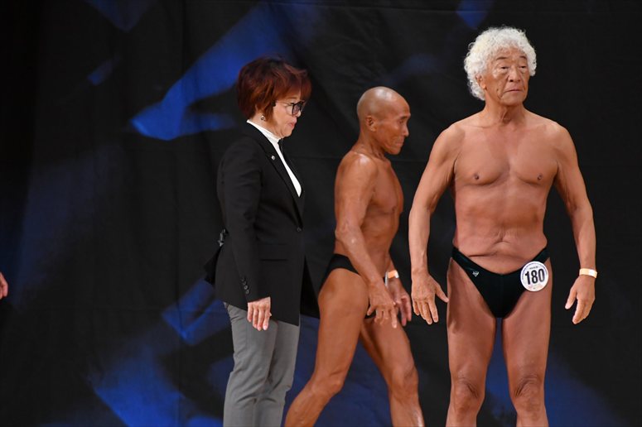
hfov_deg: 4.6
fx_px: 8021
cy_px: 214
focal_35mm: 450
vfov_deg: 3.1
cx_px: 321
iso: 3200
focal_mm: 300
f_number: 5.6
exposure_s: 1/400
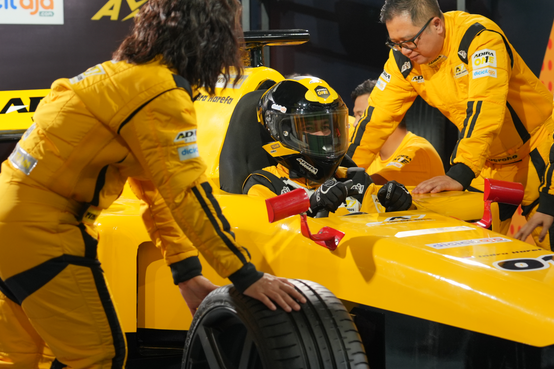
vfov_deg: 11.8
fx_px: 1785
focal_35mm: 116
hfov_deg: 17.6
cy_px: 148
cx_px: 348
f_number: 2.8
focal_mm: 53
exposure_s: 1/160
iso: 500
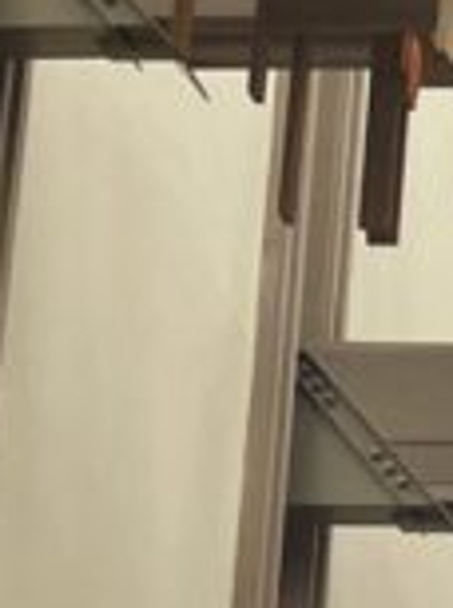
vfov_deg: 9.0
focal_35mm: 184
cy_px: 1748
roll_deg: +1.6
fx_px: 3224
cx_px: 1593
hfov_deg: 6.8
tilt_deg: +10.9
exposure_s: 1/120
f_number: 1.6
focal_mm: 4.2
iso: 64
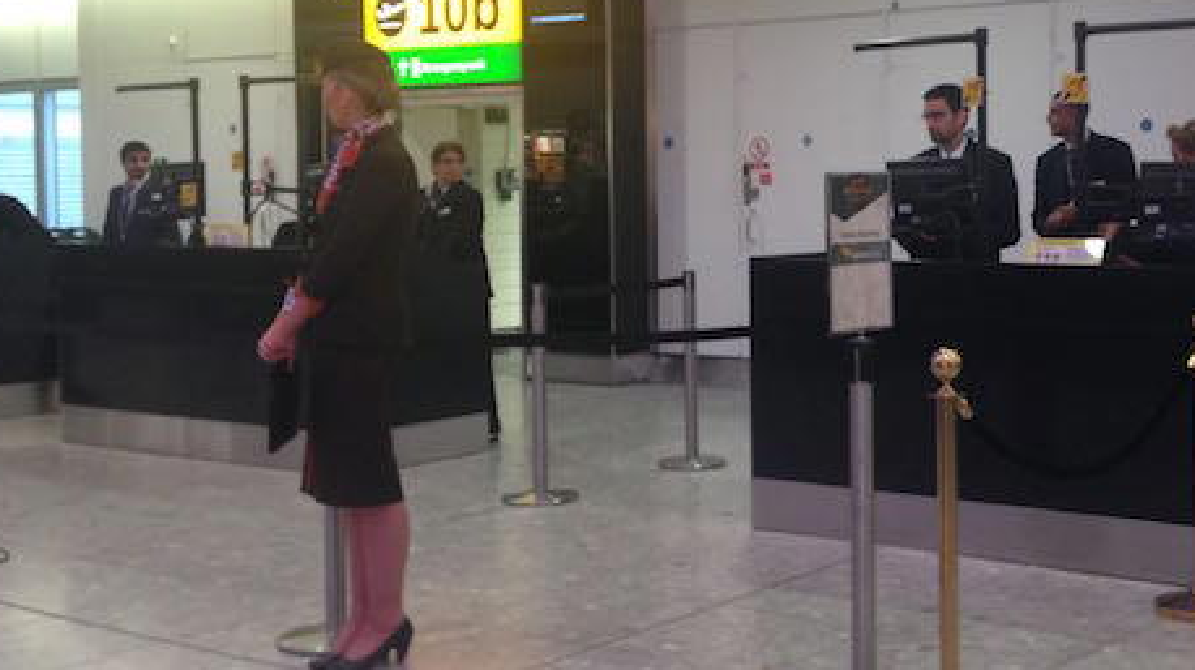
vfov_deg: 21.7
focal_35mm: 55
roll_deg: -0.1
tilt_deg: -2.0
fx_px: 1742
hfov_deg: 37.1
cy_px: 252
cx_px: 874
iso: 80
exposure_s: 1/20
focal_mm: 4.12
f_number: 2.4
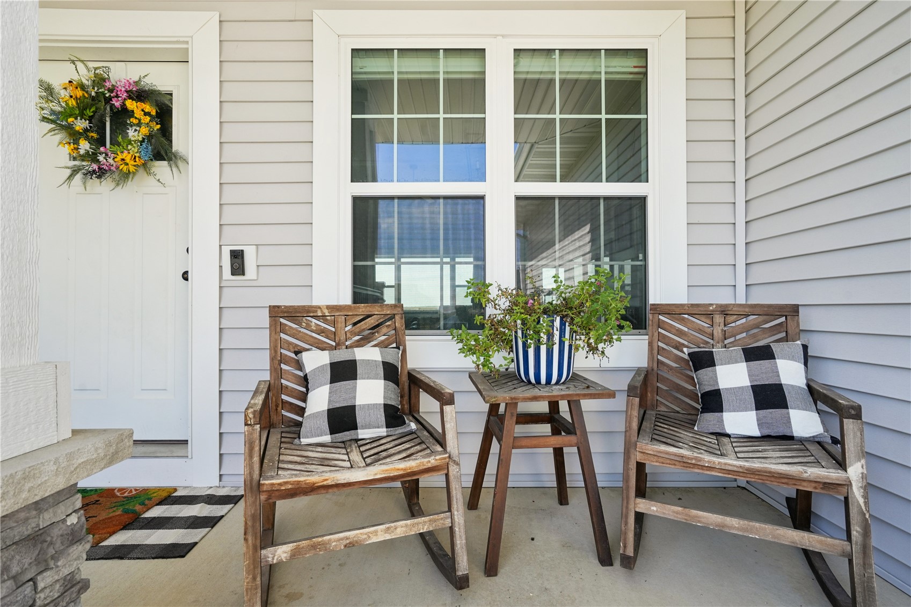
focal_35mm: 16
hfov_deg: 96.7
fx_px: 405
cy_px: 304
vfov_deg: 73.7
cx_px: 456
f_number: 9
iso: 400
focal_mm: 16
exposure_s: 1/250
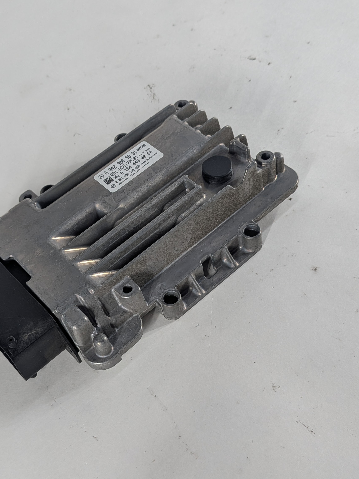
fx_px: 581
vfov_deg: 44.7
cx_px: 122
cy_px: 262
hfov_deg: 34.1
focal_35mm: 42
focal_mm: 4.53
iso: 39
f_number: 1.7
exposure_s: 1/304
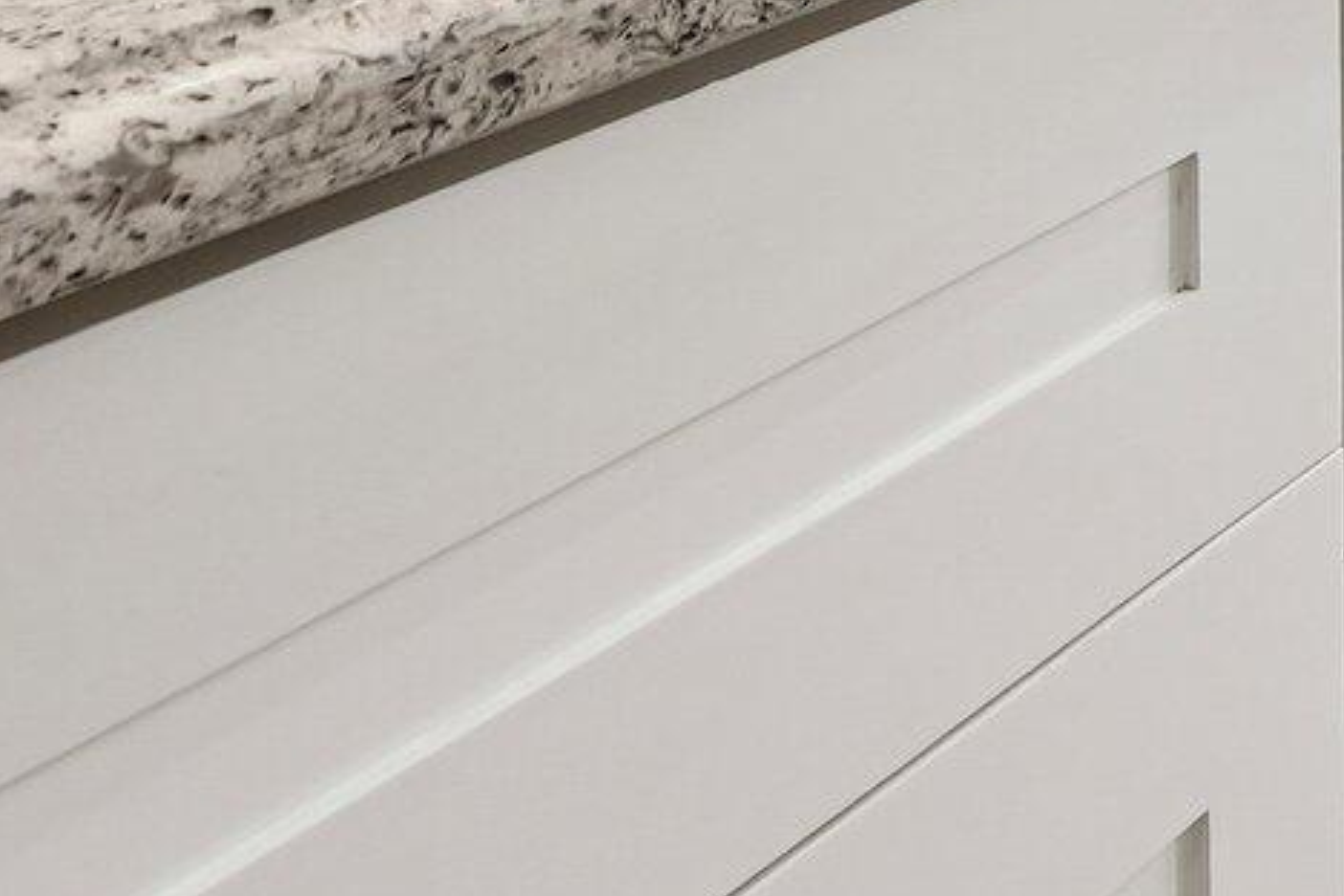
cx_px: 1209
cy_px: -969
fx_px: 2695
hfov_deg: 27.0
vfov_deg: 14.9
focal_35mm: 72
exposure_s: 1/50
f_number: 8
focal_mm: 16.5
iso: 400
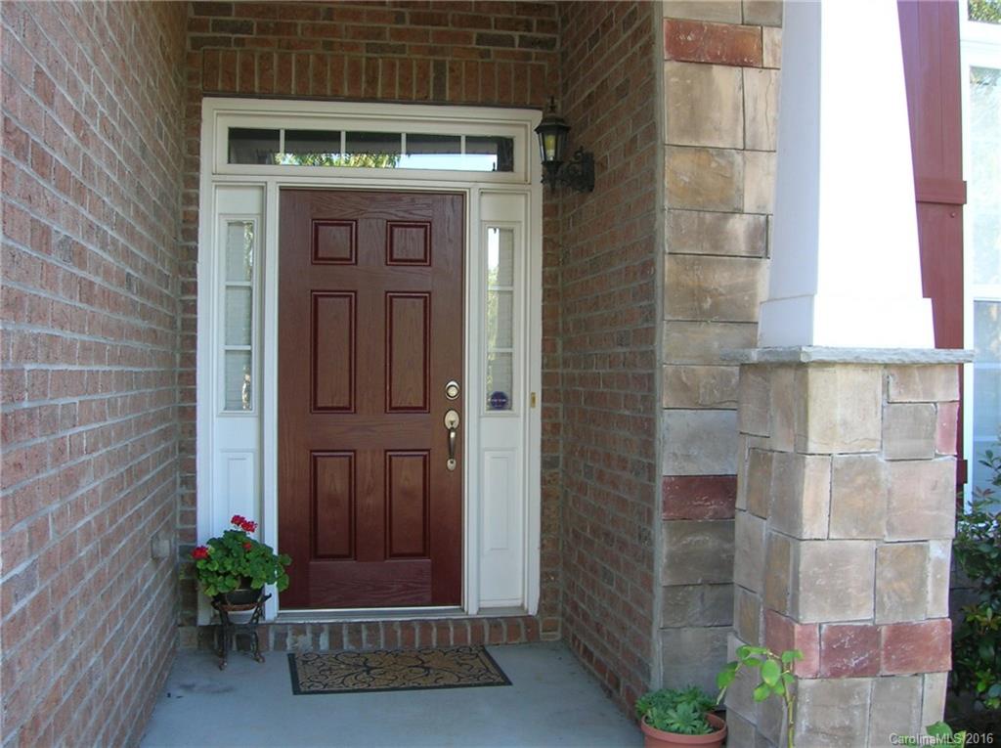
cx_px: 500
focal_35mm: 35
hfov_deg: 52.7
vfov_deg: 40.6
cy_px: 374
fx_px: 1011
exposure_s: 1/17.1
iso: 50
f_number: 4.9
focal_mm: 5.8
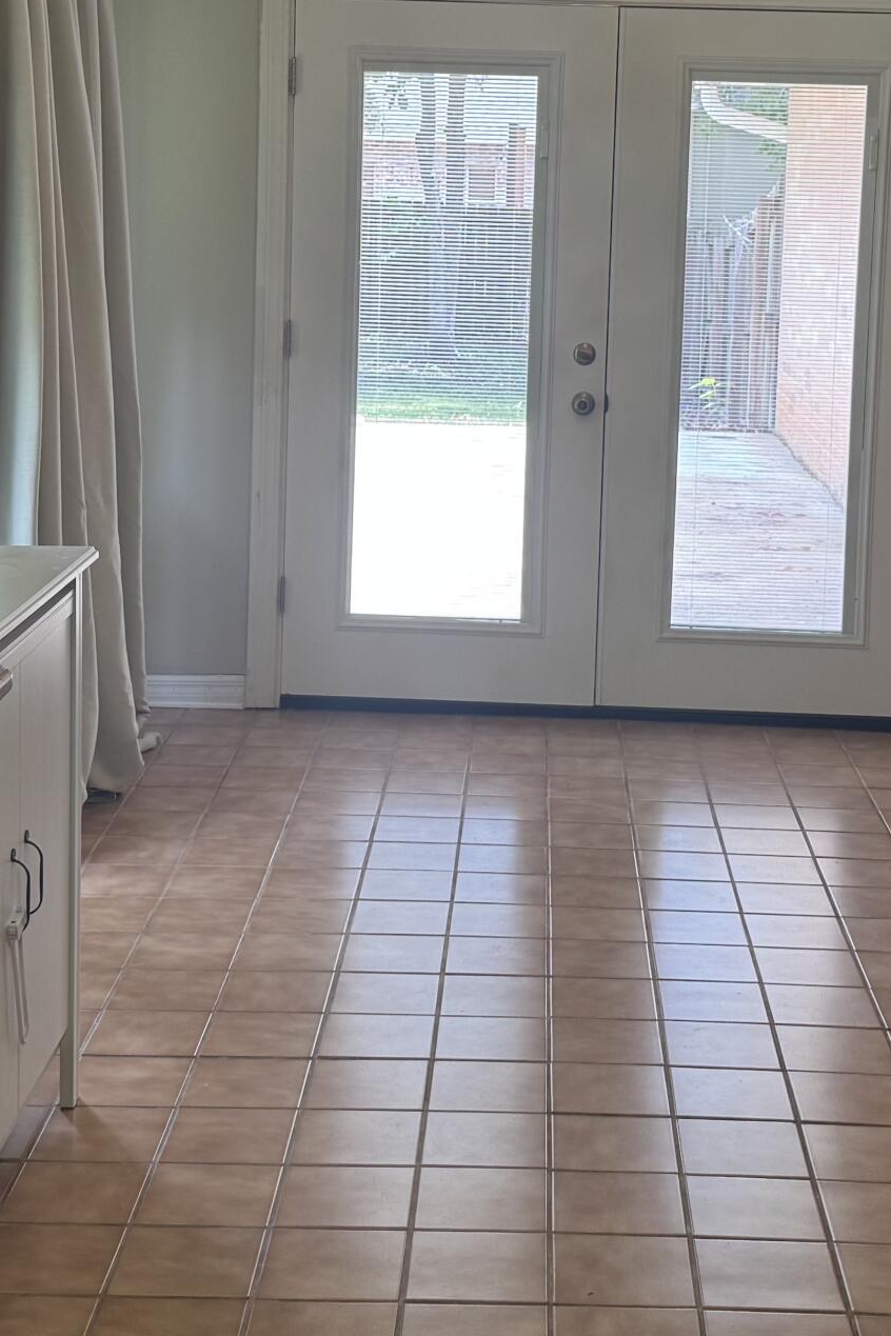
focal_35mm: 59
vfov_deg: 33.4
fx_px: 2190
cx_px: 502
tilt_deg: -5.0
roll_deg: -1.8
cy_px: 364
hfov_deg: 23.0
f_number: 1.78
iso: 125
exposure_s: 1/120
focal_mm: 6.76
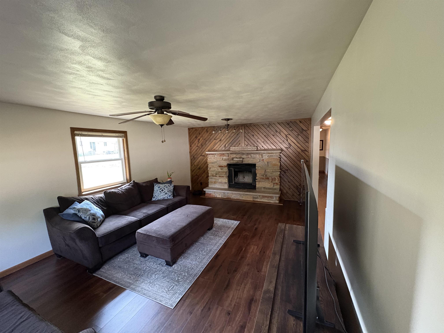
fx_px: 180
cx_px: 222
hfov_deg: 102.1
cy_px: 166
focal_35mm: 14
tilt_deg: -7.1
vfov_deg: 85.7
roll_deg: +2.6
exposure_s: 1/60
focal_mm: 2.22
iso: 800
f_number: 2.2
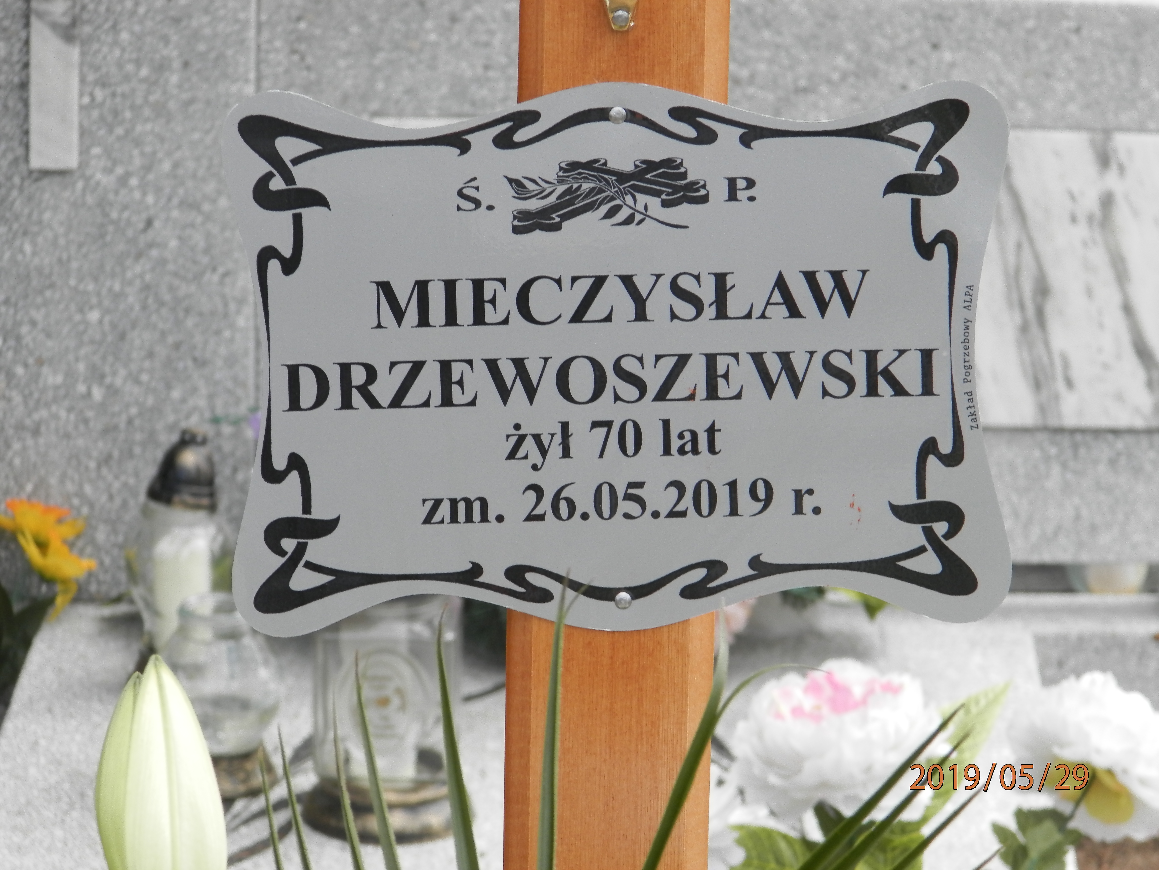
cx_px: 580
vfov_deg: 9.7
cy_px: 435
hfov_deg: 12.9
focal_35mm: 153
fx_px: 5123
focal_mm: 27.4
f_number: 4.9
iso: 100
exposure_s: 1/200
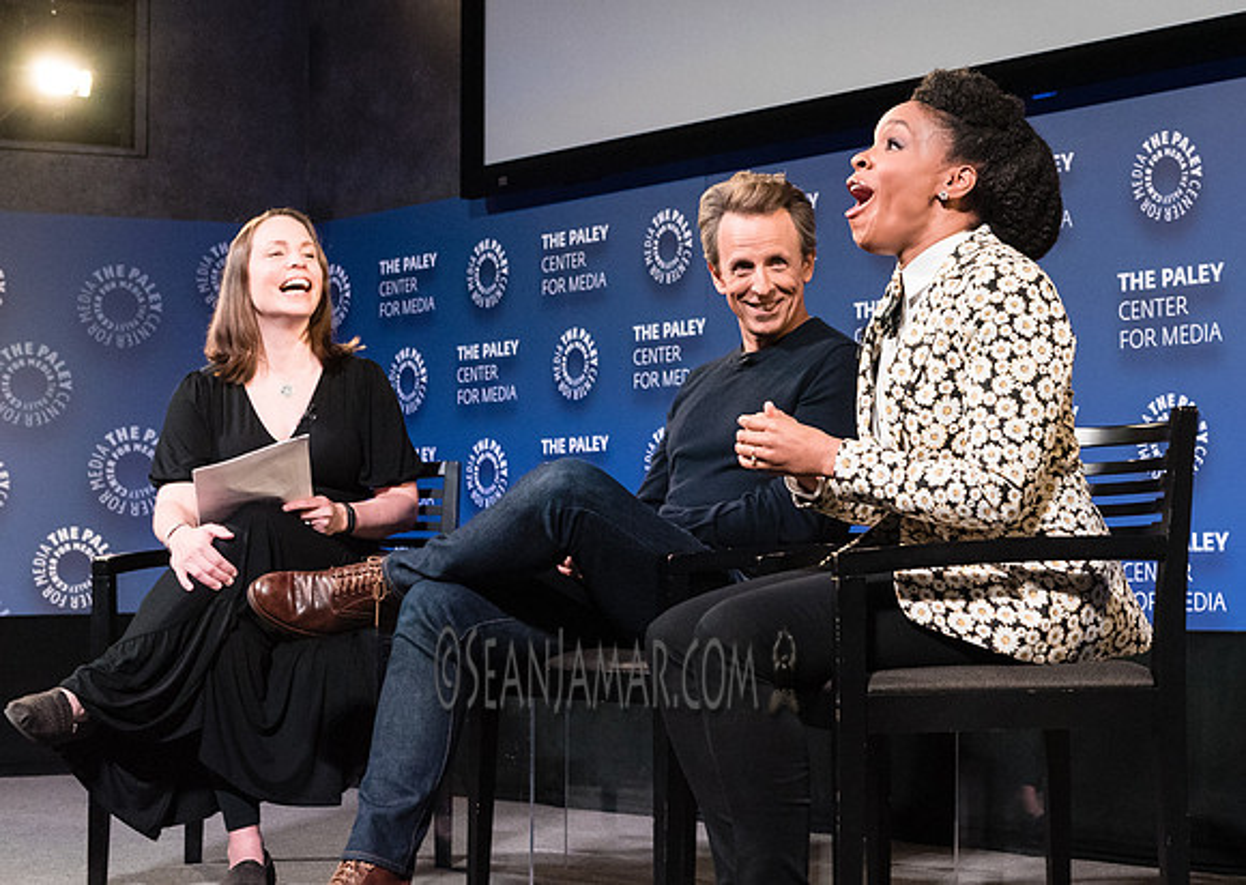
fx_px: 2647
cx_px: 897
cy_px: 357
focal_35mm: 75
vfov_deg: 19.0
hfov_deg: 26.2
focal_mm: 48
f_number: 3.5
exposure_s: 1/250
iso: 2500
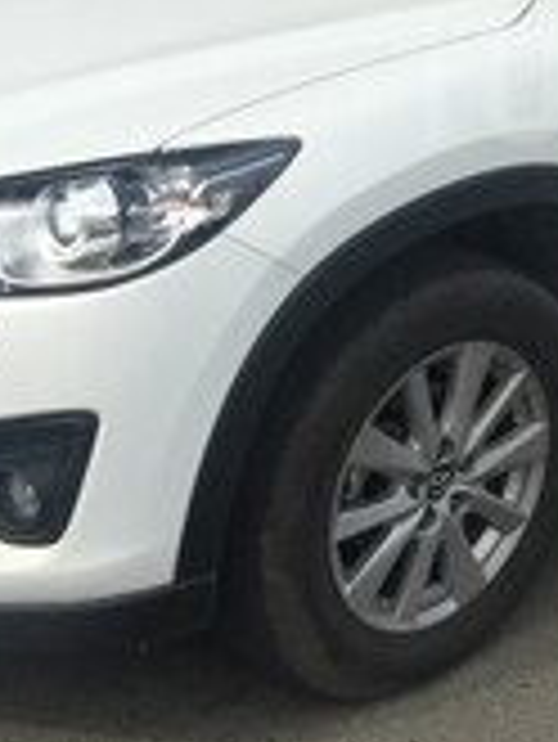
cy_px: 90
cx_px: 742
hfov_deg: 16.0
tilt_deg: -10.6
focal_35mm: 87
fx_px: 1867
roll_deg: -3.8
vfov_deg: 22.0
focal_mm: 4.15
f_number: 2.2
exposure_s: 1/1721
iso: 32
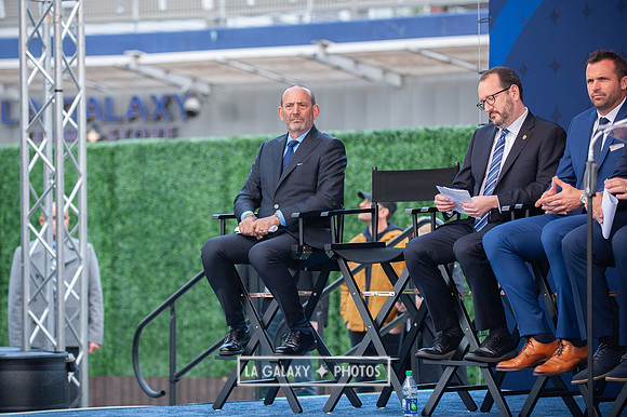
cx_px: 288
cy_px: 196
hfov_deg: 15.8
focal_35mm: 130
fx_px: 2261
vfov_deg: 10.5
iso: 1250
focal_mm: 120
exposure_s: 1/1250
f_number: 2.8
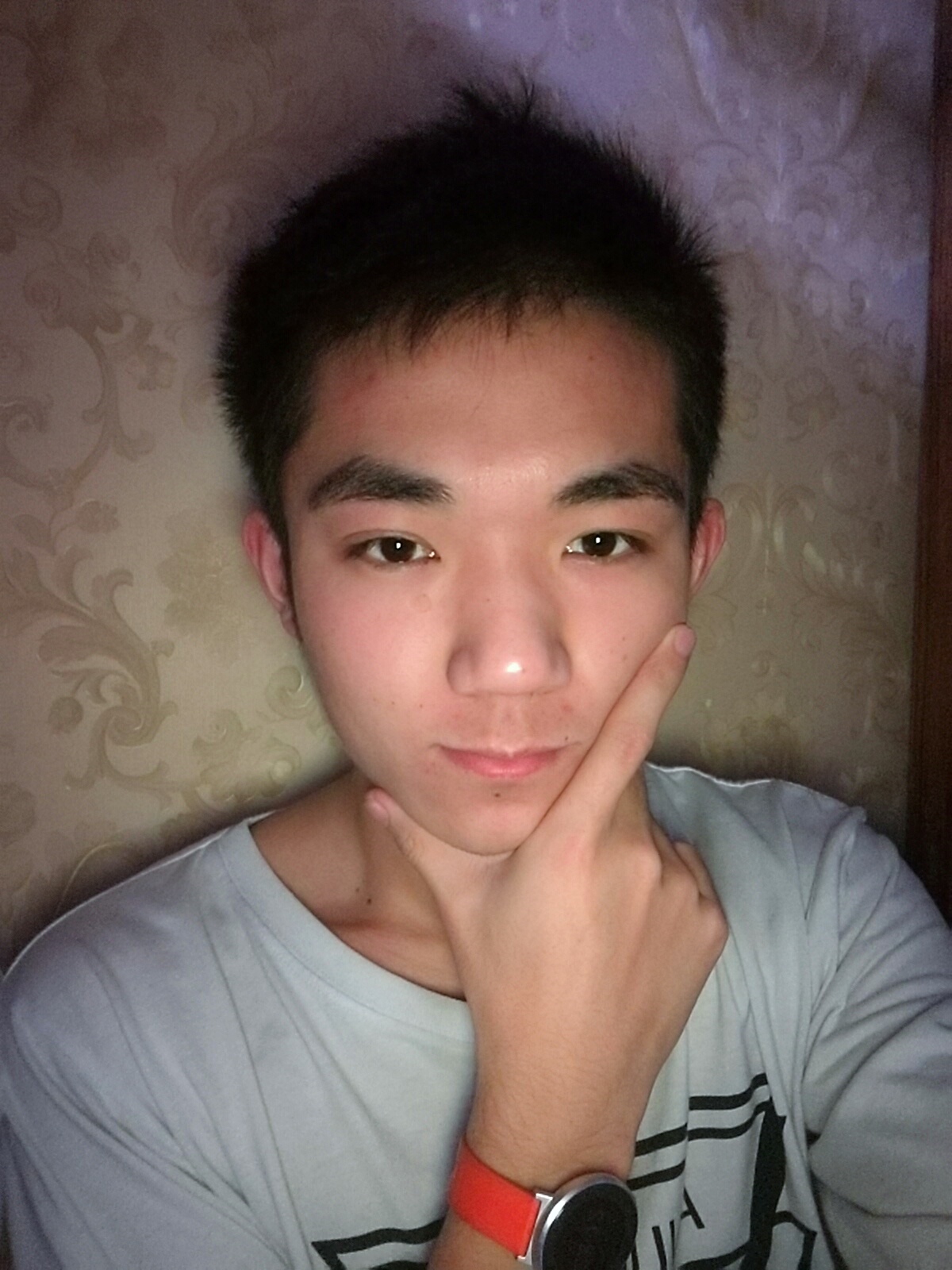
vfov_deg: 67.3
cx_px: 476
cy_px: 635
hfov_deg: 53.1
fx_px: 953
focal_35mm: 26
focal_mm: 3.38
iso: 640
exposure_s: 1/20
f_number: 2.4
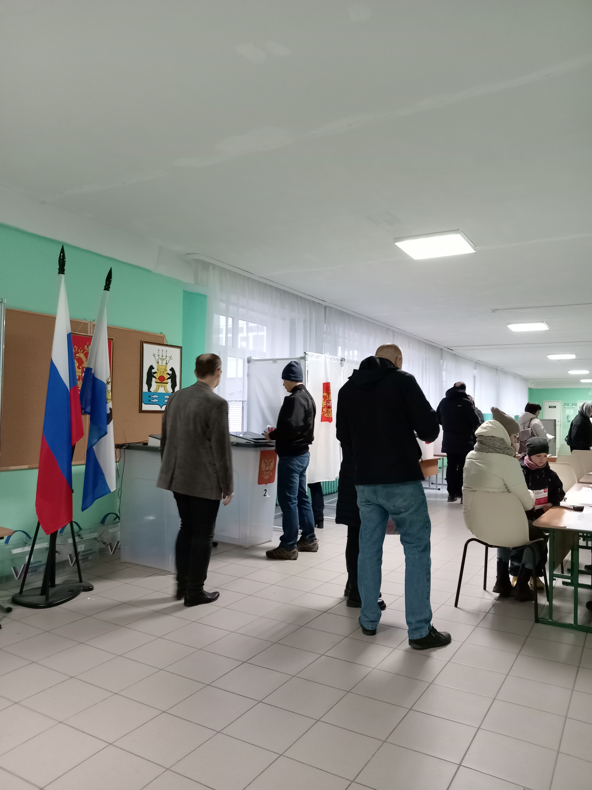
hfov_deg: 54.9
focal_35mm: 25
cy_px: 395
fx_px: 570
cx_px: 296
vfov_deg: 69.4
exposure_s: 1/20
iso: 869
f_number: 1.8
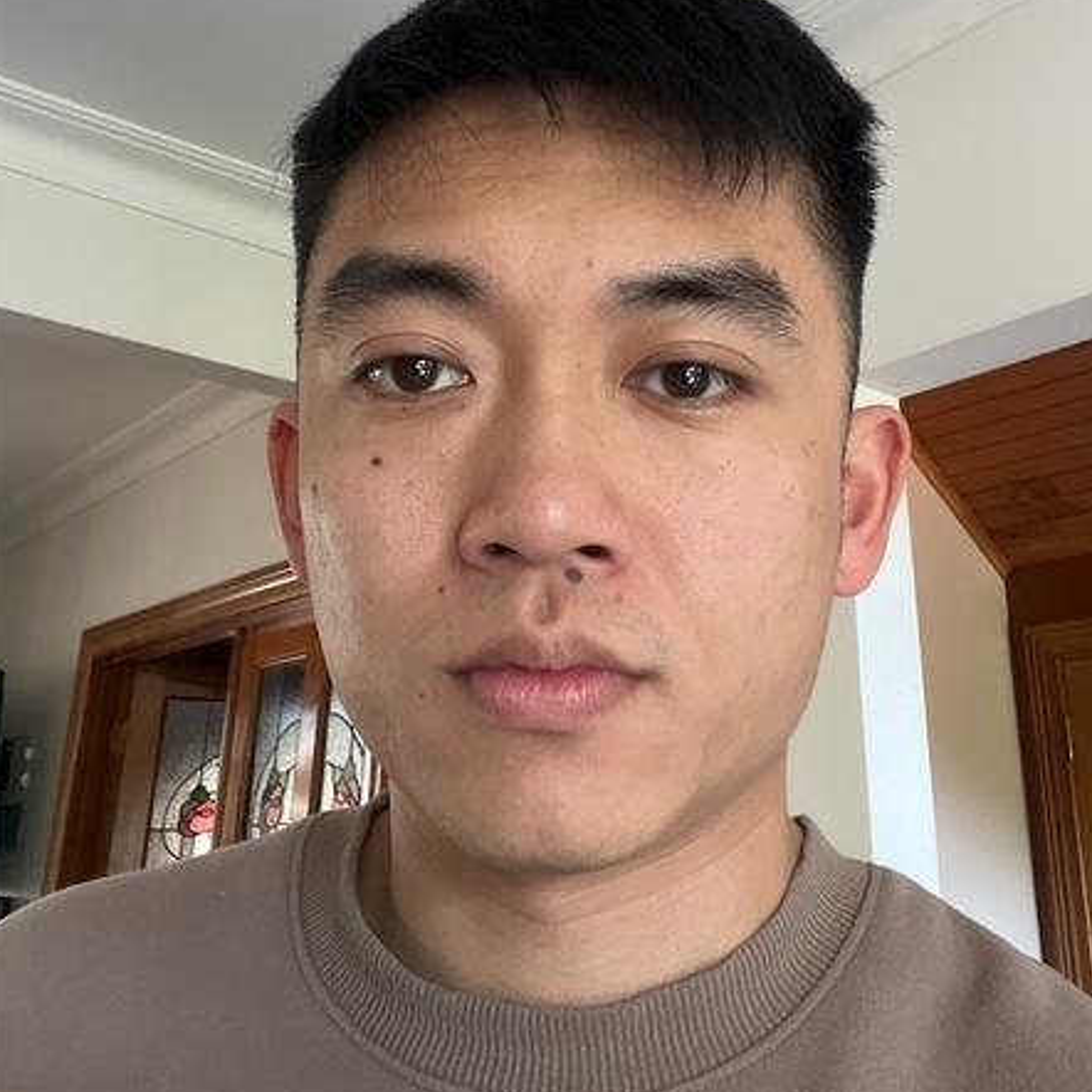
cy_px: 368
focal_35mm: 36
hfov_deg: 46.0
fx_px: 1285
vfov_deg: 45.4
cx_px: 544
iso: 400
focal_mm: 2.71
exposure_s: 1/40
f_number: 2.2
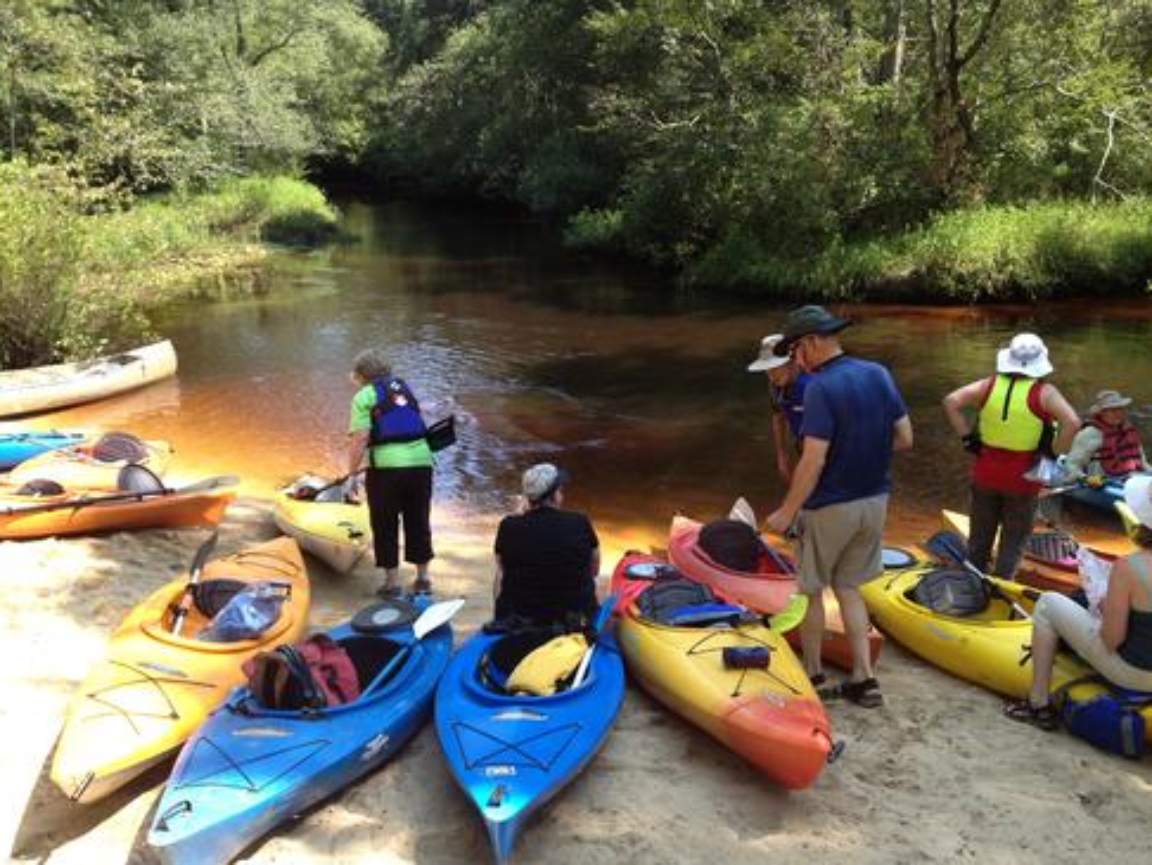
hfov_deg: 51.3
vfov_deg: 39.7
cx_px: 564
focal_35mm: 36
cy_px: 440
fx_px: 1199
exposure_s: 1/286
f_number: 2.4
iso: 50
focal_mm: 4.28
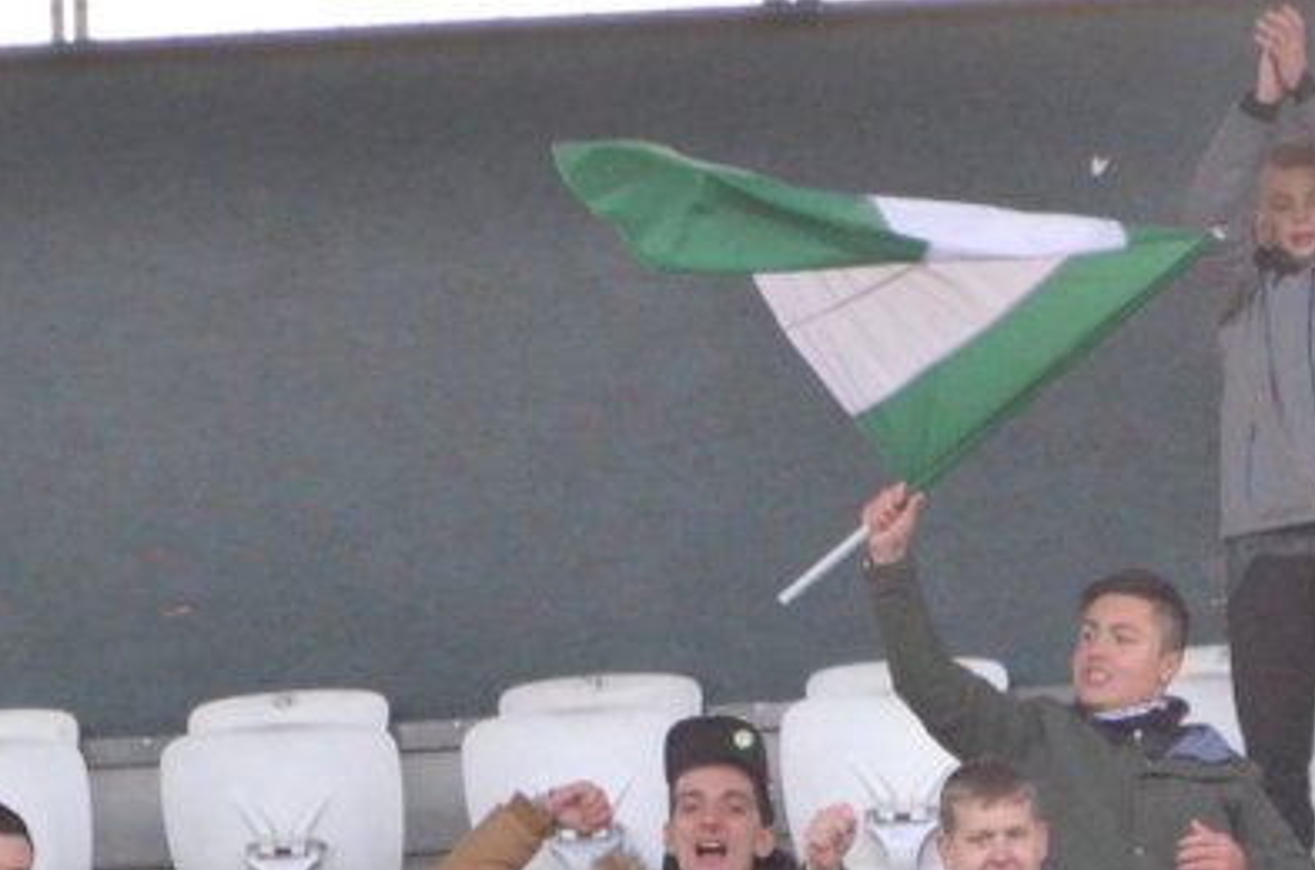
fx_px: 45112
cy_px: 1303
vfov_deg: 1.1
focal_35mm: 1238
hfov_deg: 1.7
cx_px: 934
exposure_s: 1/800
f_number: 5.6
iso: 3200
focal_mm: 270
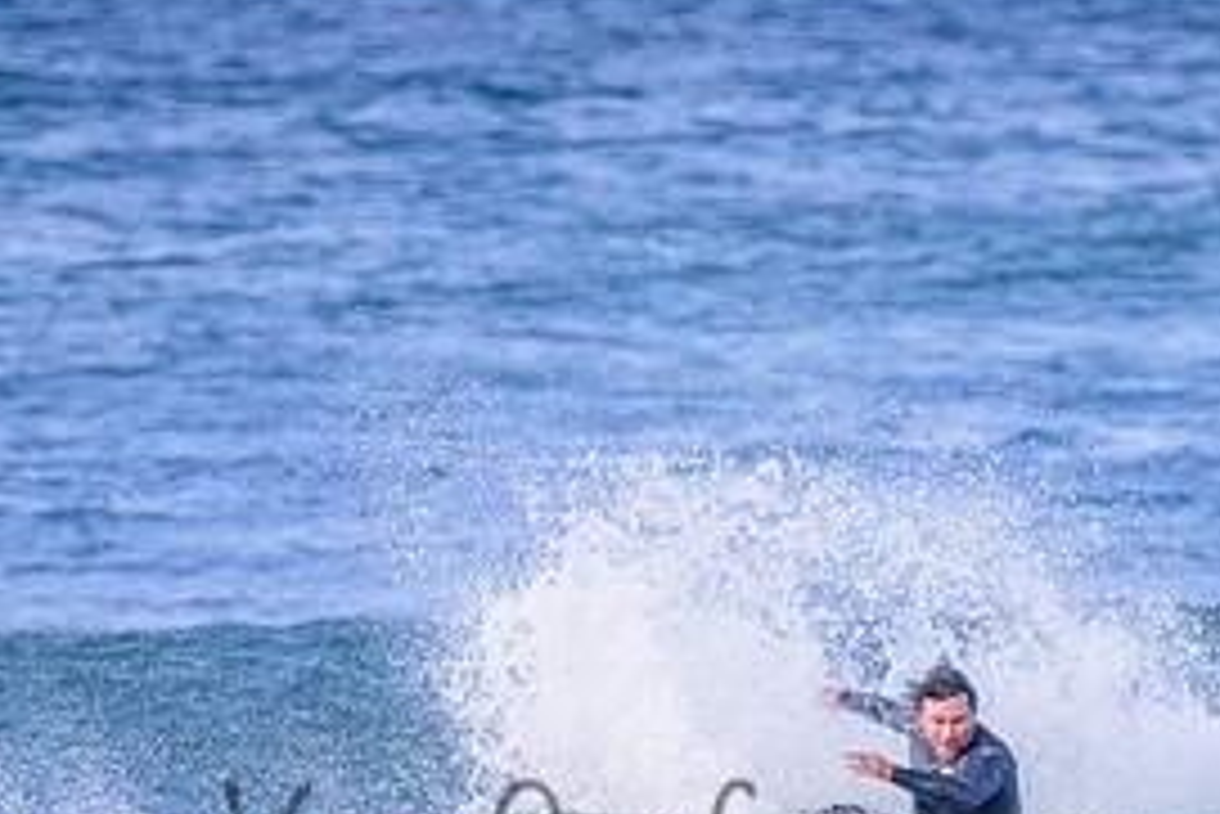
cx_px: 689
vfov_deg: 0.8
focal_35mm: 1715
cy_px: 812
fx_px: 58148
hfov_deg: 1.2
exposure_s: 1/2000
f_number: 11
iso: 3200
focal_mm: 800
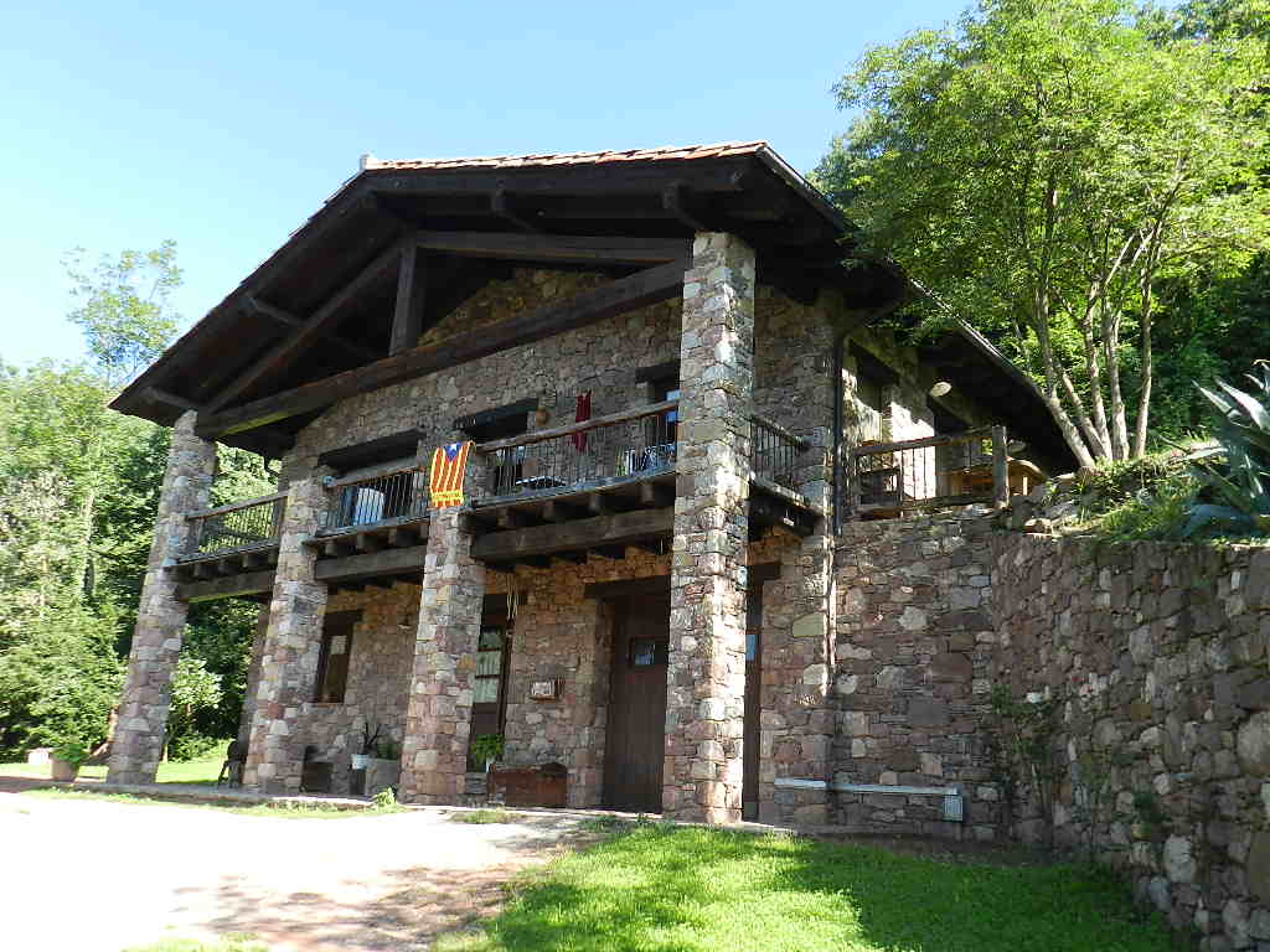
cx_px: 635
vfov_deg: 49.7
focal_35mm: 28
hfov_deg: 63.4
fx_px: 1027
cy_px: 476
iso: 160
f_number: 3.6
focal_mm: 5
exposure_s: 1/250
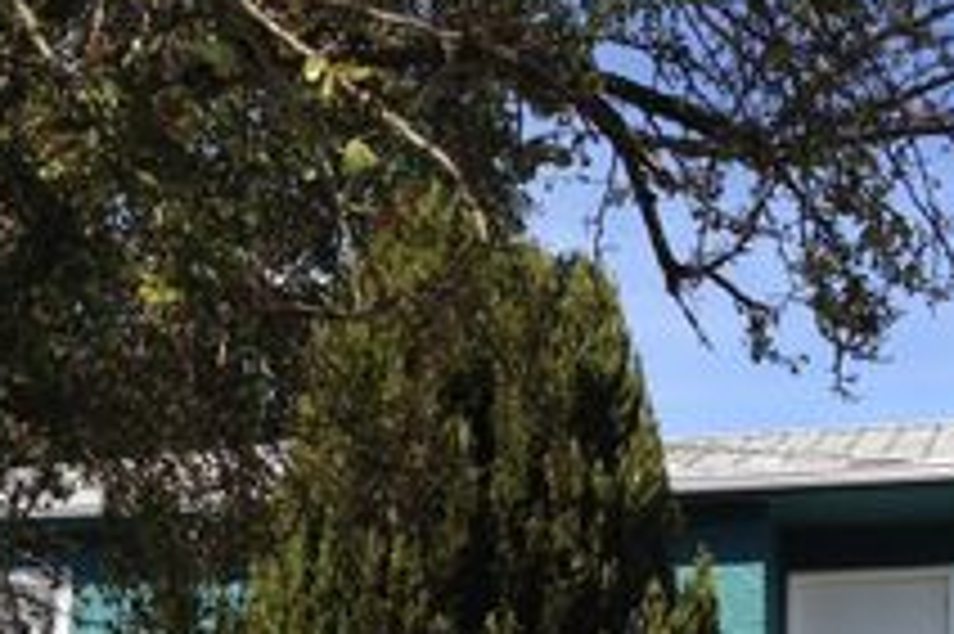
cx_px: 634
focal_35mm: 86
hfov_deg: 23.6
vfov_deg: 15.2
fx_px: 2277
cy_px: 785
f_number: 2.4
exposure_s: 1/1200
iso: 50
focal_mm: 4.28
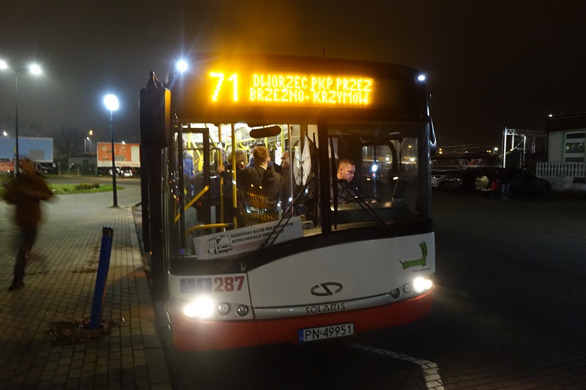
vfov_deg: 44.9
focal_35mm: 29
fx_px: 472
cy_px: 195
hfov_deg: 63.7
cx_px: 293
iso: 1250
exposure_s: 1/8
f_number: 2.8
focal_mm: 10.49
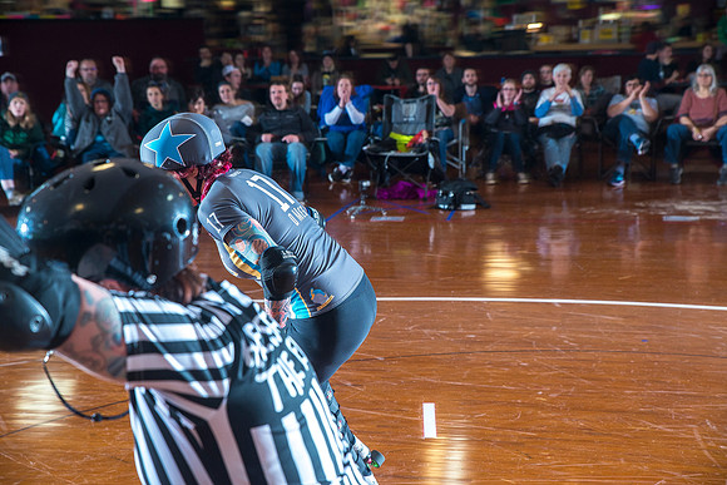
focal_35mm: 62
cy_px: 242
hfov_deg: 32.4
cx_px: 364
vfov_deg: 21.9
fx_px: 1252
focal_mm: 62
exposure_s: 1/160
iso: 800
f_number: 5.6
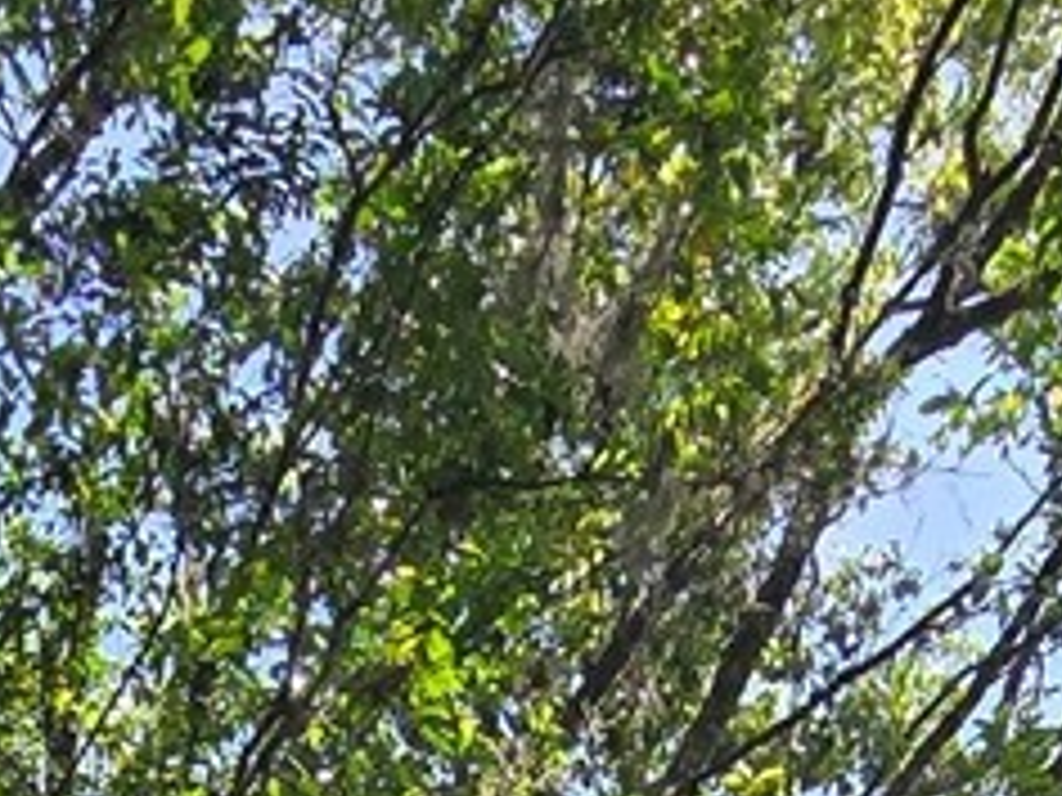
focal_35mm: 88
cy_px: 2460
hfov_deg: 20.7
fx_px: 2700
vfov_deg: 10.7
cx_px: -225
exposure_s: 1/1894
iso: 50
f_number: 2.2
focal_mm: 2.2
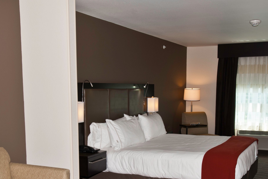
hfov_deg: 38.9
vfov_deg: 25.9
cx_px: 132
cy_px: 146
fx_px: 379
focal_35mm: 51
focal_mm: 22
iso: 200
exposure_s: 1/60
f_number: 7.1
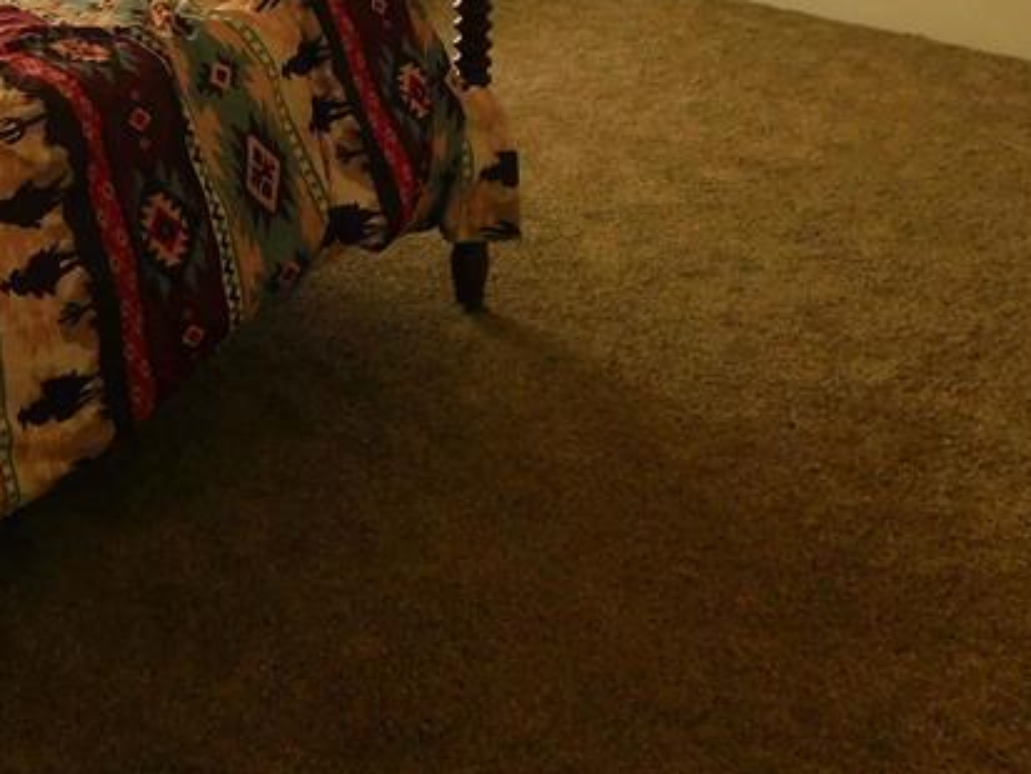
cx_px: 300
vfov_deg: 23.9
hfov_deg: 33.3
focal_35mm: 57
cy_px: -100
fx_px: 1698
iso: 320
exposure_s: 1/30
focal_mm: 4
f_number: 3
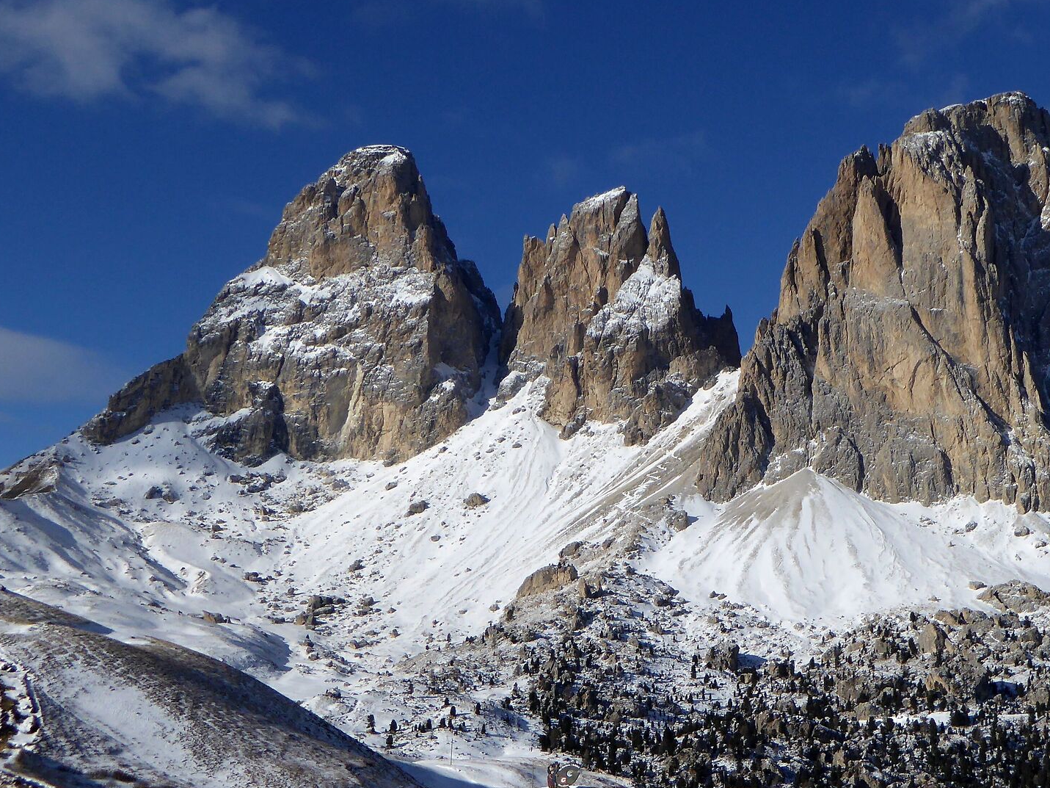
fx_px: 1577
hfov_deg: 36.4
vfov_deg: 28.0
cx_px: 720
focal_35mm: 52
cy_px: 452
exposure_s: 1/2000
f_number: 4
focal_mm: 5.4
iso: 100
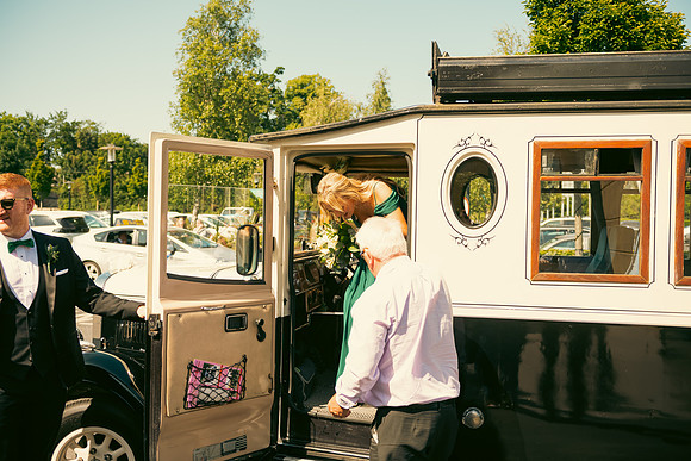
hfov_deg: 50.7
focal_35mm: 38
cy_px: 230
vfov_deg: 35.1
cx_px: 346
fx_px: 730
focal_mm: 38
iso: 125
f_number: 3.5
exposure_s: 1/800
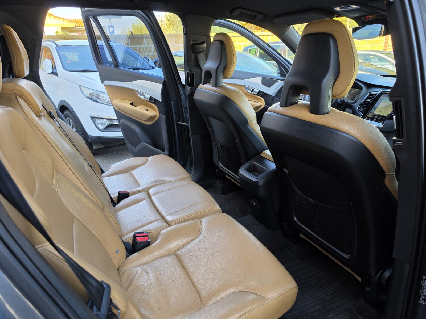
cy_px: 160
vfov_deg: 58.9
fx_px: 283
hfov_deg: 73.9
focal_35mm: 23
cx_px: 213
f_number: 1.4
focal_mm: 6.5
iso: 25
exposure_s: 1/180
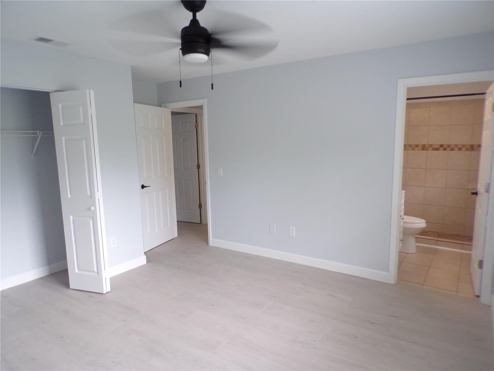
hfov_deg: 71.6
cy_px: 186
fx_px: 343
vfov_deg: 56.8
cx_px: 247
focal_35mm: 24
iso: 162
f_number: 3
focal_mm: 4.3
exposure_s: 1/34
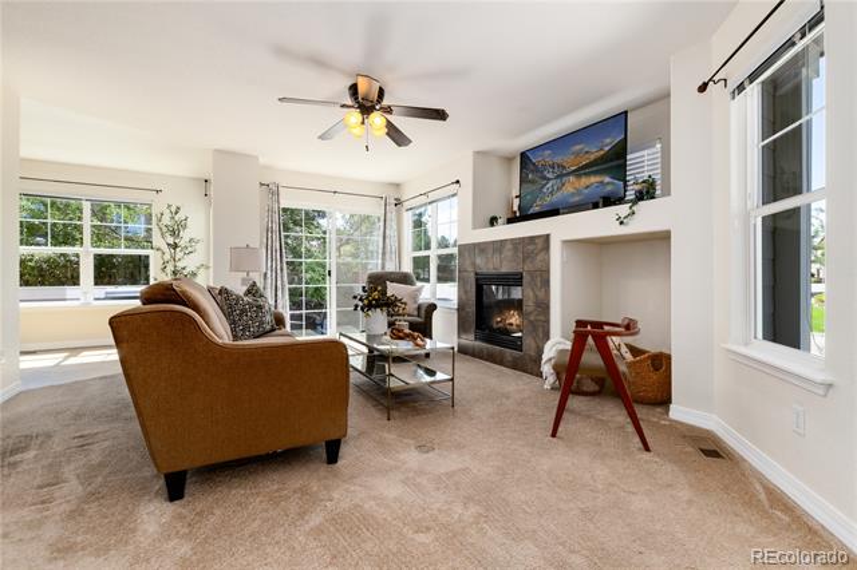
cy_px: 285
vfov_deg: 77.3
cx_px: 428
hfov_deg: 100.4
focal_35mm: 15
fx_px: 357
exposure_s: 1/160
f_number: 7.1
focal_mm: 10
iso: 400
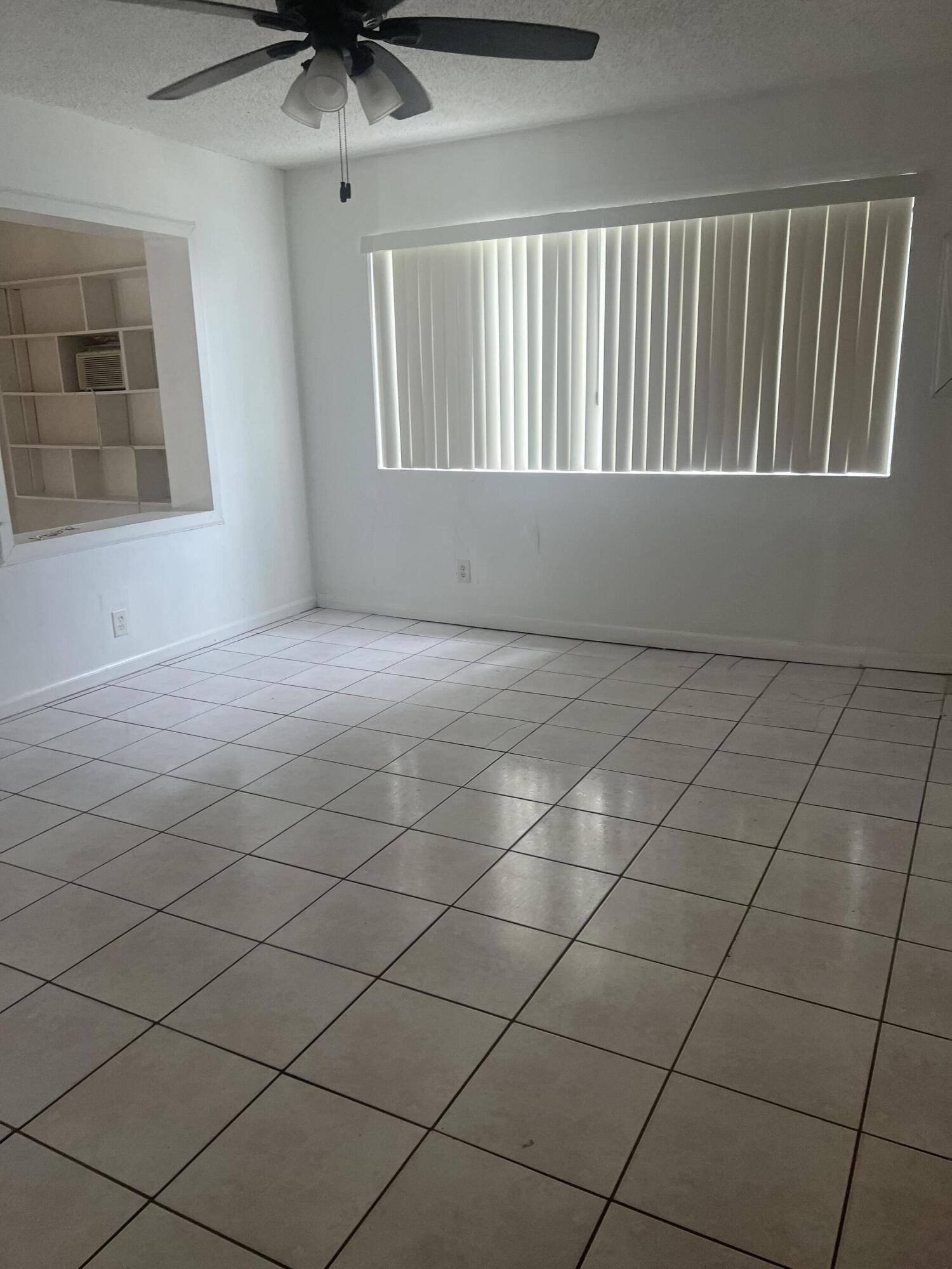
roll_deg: +2.2
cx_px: 476
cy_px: 634
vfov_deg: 67.3
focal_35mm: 26
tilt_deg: -10.7
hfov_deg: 53.1
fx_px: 953
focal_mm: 5.7
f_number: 1.5
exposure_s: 1/120
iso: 100
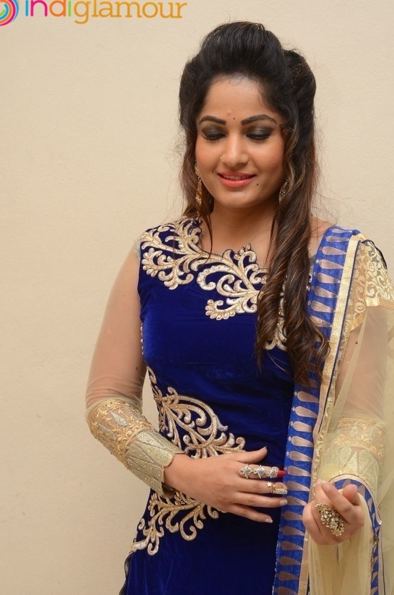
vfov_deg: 24.6
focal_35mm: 83
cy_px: 350
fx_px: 1363
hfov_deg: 16.4
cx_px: 219
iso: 1000
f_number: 6.3
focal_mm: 45
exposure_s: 1/100
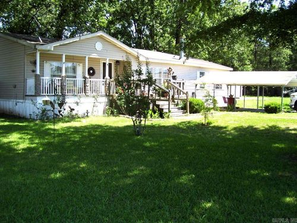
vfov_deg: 39.7
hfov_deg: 51.4
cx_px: 148
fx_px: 309
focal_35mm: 36
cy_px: 112
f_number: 2.7
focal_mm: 6
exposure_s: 1/320
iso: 80
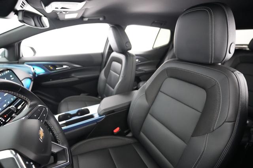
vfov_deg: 70.4
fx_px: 119
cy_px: 84
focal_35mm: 17
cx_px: 126
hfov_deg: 93.3
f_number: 2.8
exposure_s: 1/50
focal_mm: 17
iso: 12800
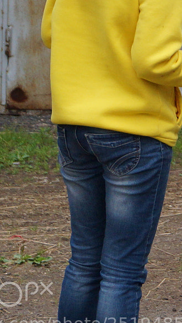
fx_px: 1484
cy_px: 72
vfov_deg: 12.4
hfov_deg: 6.8
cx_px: 360
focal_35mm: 173
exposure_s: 1/2000
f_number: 5
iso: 1250
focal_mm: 40
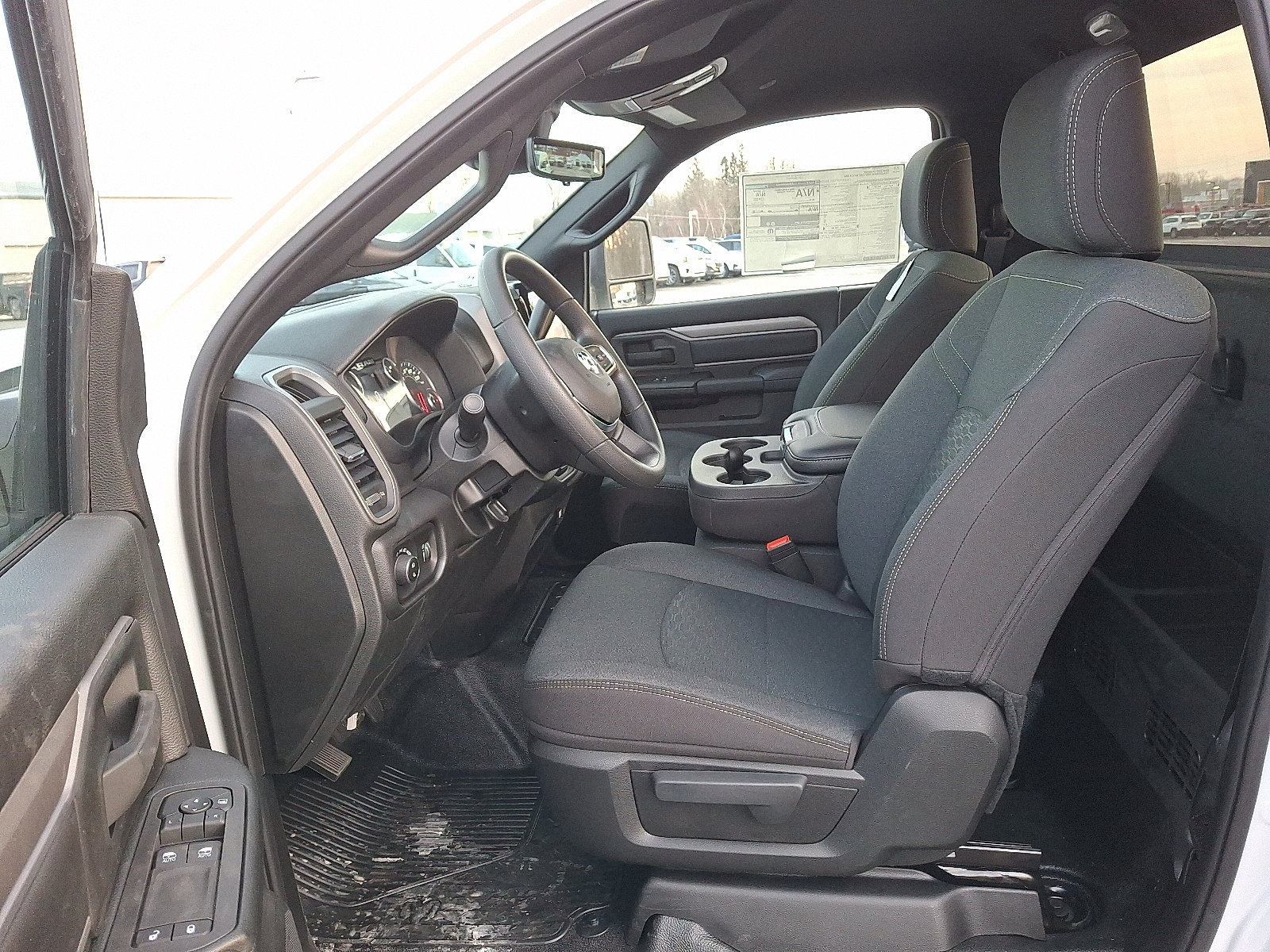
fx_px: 917
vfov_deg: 54.9
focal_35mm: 25
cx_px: 635
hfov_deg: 69.4
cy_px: 476
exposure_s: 1/100
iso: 188
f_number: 1.8
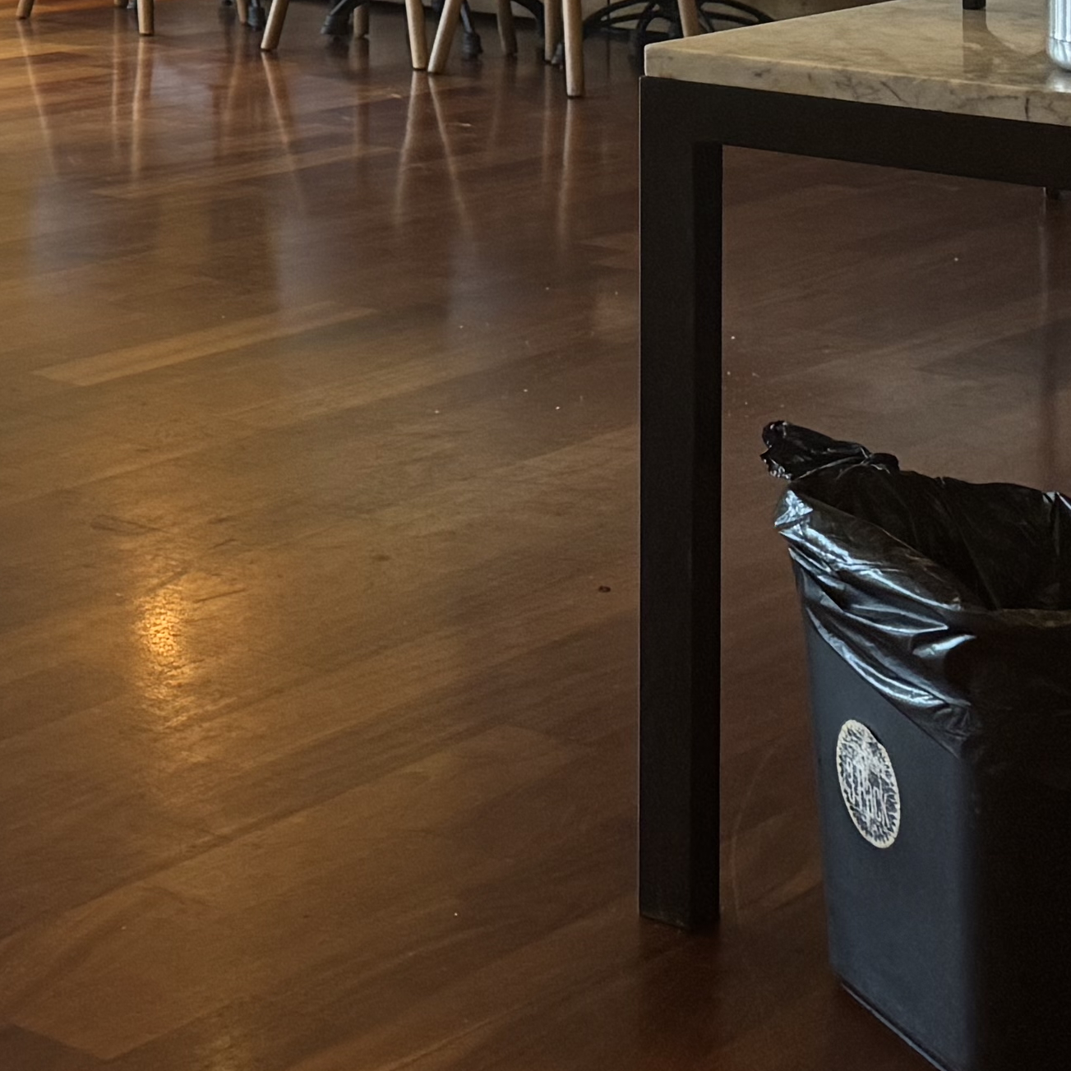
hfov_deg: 16.9
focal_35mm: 93
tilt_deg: -1.0
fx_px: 3255
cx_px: -557
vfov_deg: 17.4
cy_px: -353
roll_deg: -0.4
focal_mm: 6.76
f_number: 1.78
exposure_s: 1/60
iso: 250
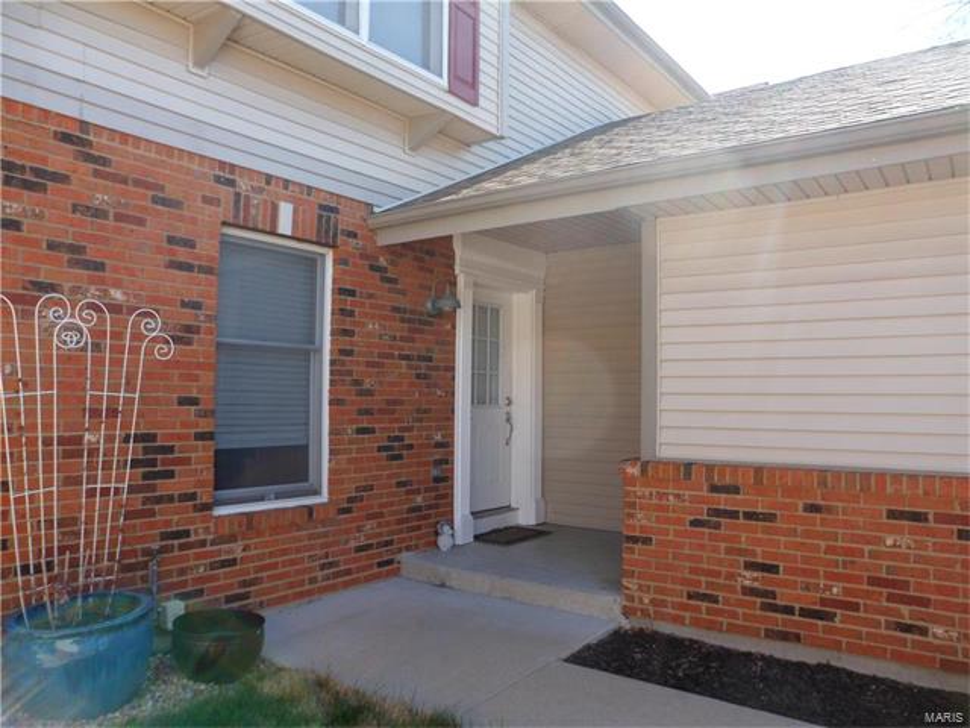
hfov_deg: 67.3
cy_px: 364
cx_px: 485
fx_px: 729
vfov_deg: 53.1
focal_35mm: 26
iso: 80
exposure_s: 1/250
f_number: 3.3
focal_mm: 4.9
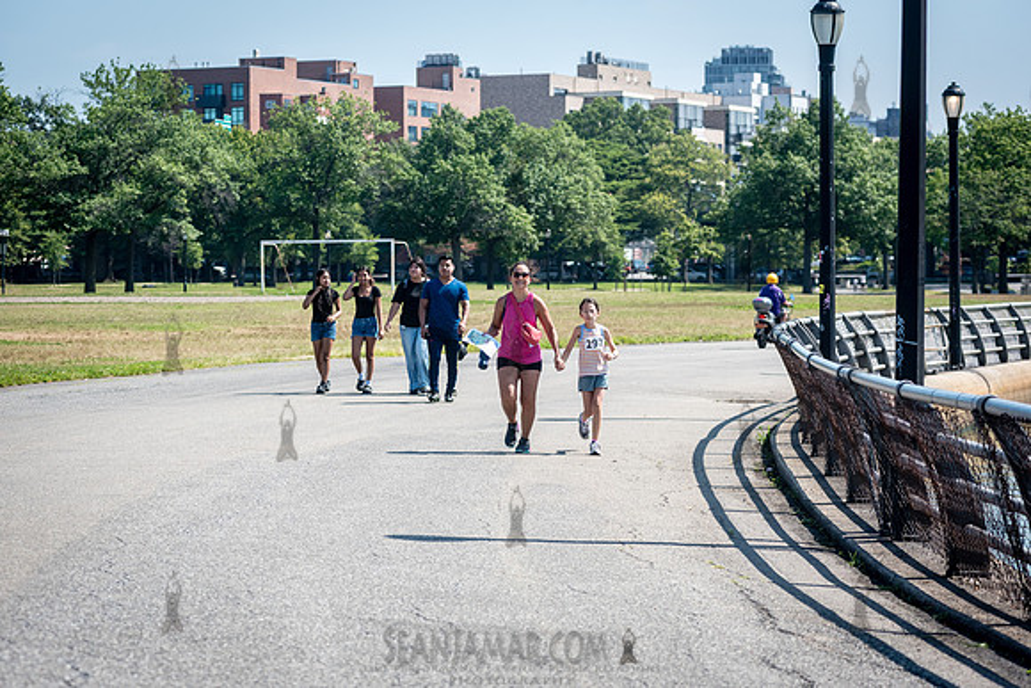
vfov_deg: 13.0
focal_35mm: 105
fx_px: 3019
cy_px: 344
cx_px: 516
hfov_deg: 19.4
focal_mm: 105
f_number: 5
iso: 500
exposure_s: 1/3200
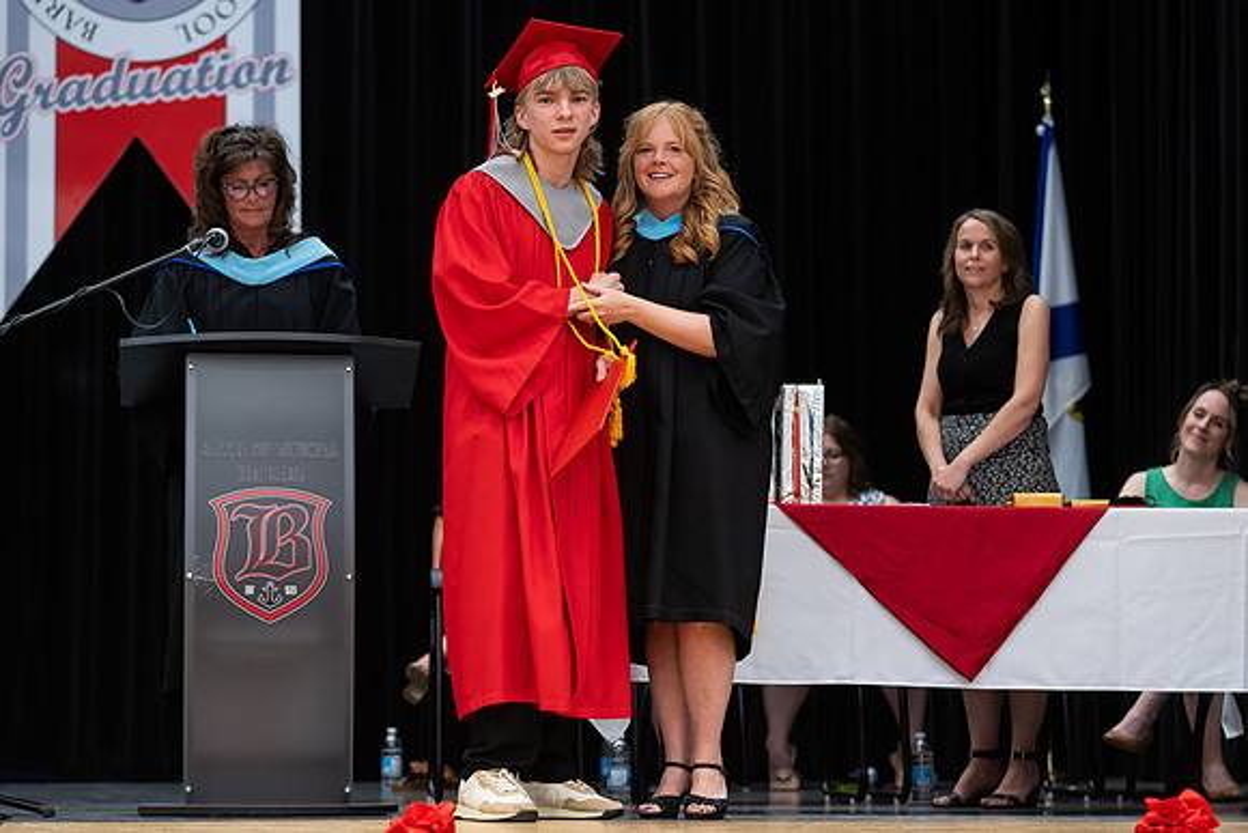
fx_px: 3727
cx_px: 583
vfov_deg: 12.7
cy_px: 486
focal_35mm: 107
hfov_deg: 19.0
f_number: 2.8
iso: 1000
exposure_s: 1/200
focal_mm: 85
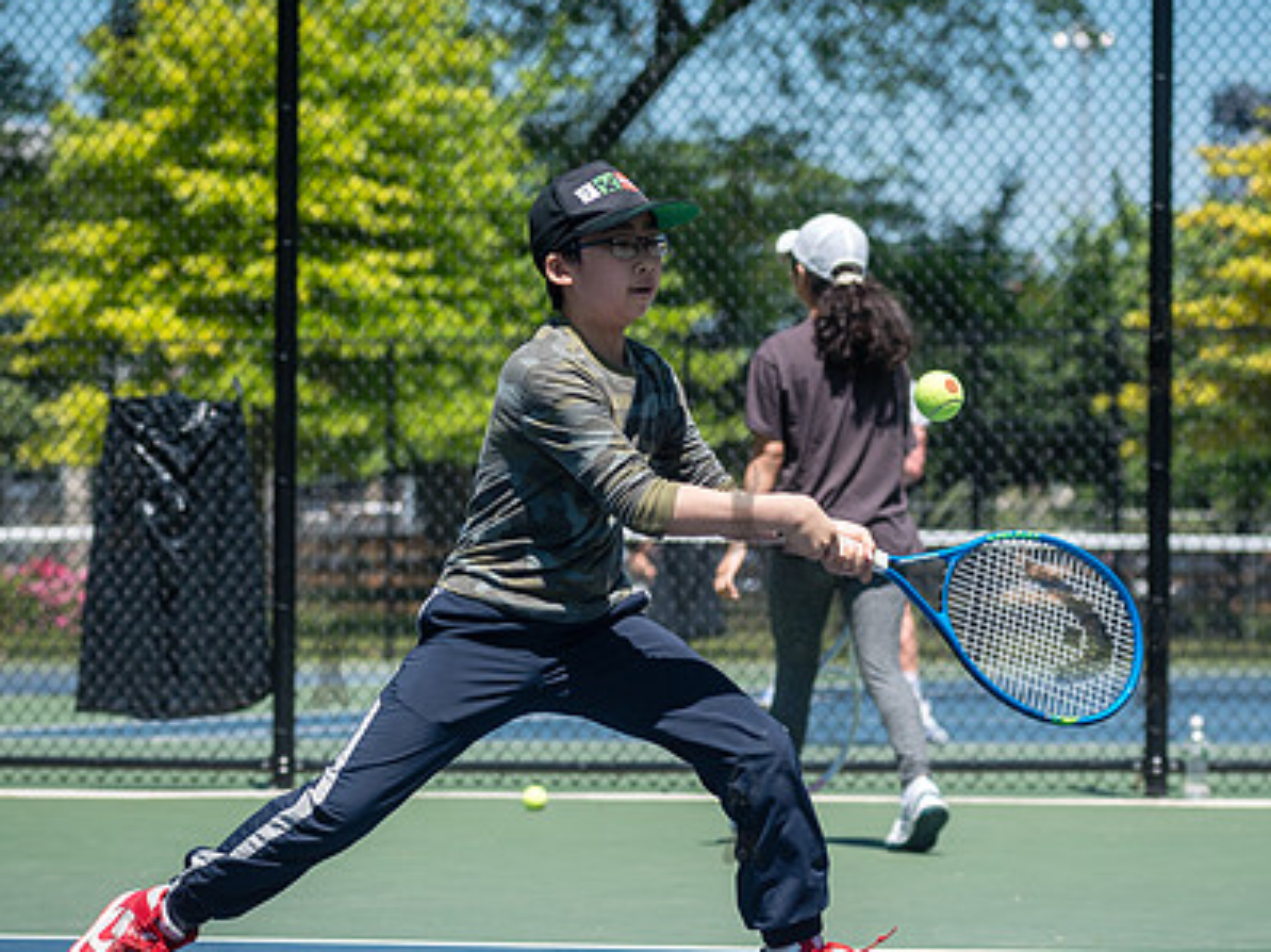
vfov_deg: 8.3
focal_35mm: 178
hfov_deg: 11.1
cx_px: 586
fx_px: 6532
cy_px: 458
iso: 200
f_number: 4.5
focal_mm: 100
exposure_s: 1/1250
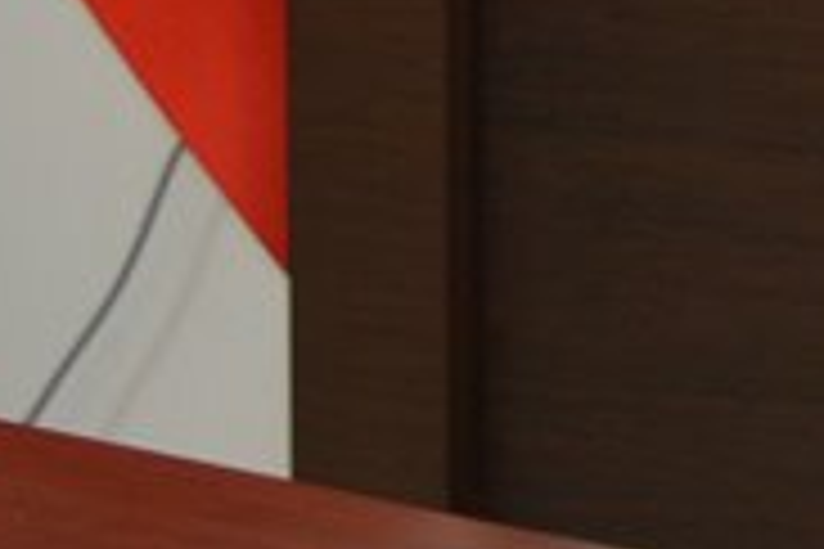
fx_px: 5372
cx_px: 2436
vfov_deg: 5.7
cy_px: -634
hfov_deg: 7.7
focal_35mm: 235
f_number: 3.8
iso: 500
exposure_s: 1/60
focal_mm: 21
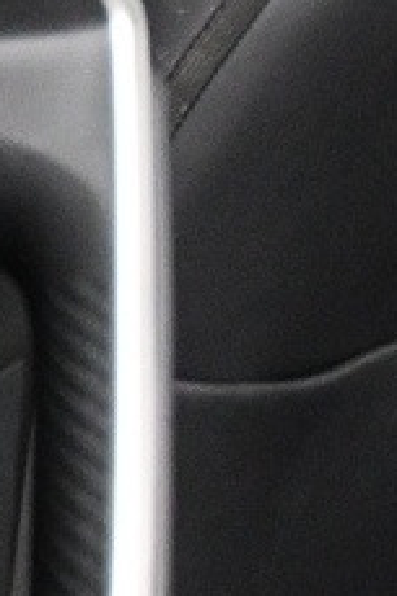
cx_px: 1183
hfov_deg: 7.2
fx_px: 2800
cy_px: 218
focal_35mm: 169
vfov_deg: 12.2
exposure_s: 1/30
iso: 4000
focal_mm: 16
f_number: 3.5
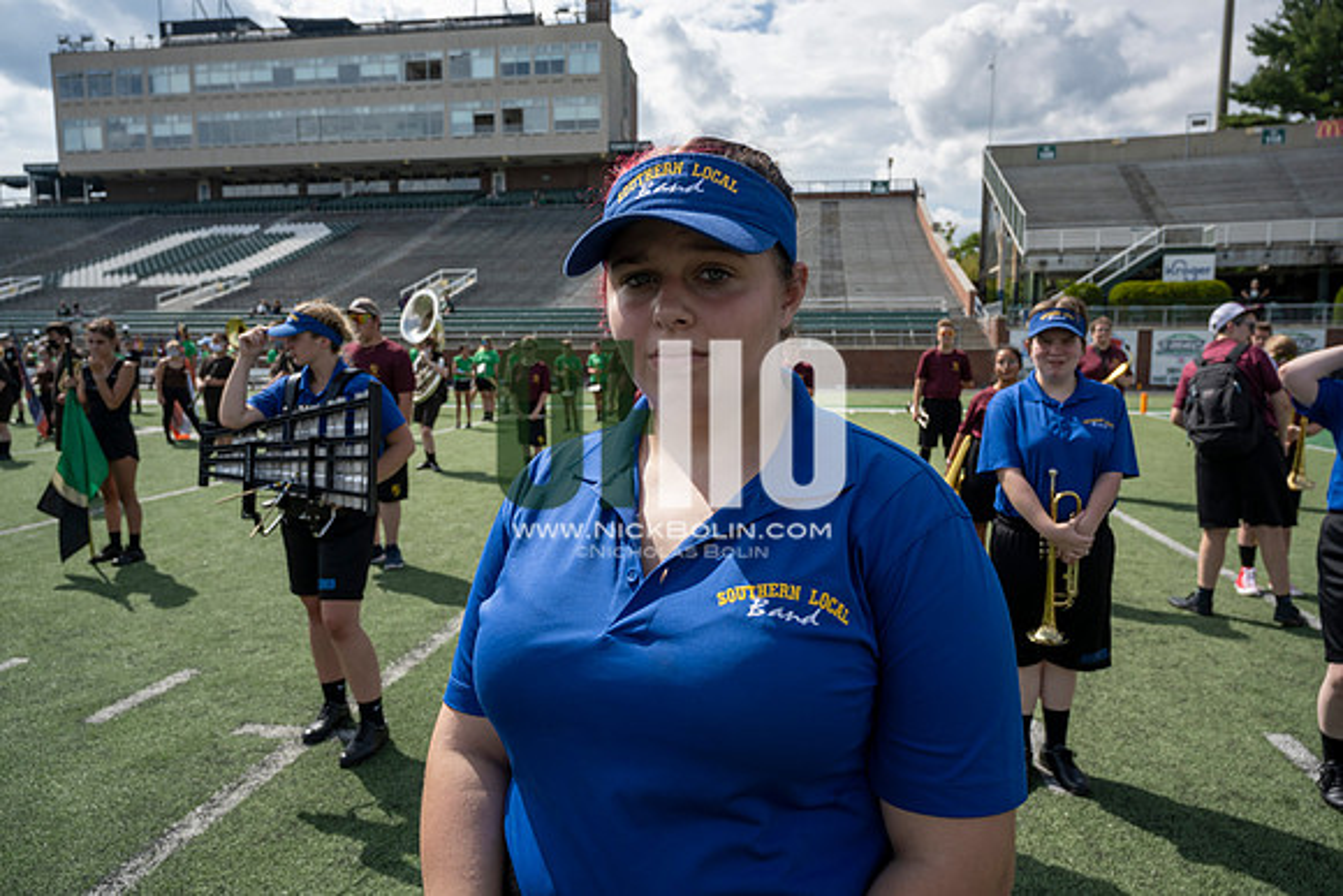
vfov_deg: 53.2
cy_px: 448
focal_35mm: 24
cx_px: 672
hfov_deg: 73.7
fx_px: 896
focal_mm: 24
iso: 200
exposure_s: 1/1600
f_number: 5
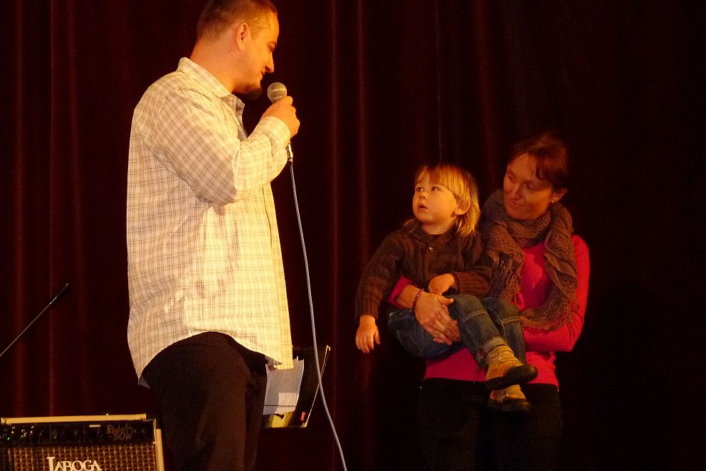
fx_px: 2570
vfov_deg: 10.5
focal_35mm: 131
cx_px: 354
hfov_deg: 15.6
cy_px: 208
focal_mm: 22.3
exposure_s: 1/50
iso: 400
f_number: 3.6
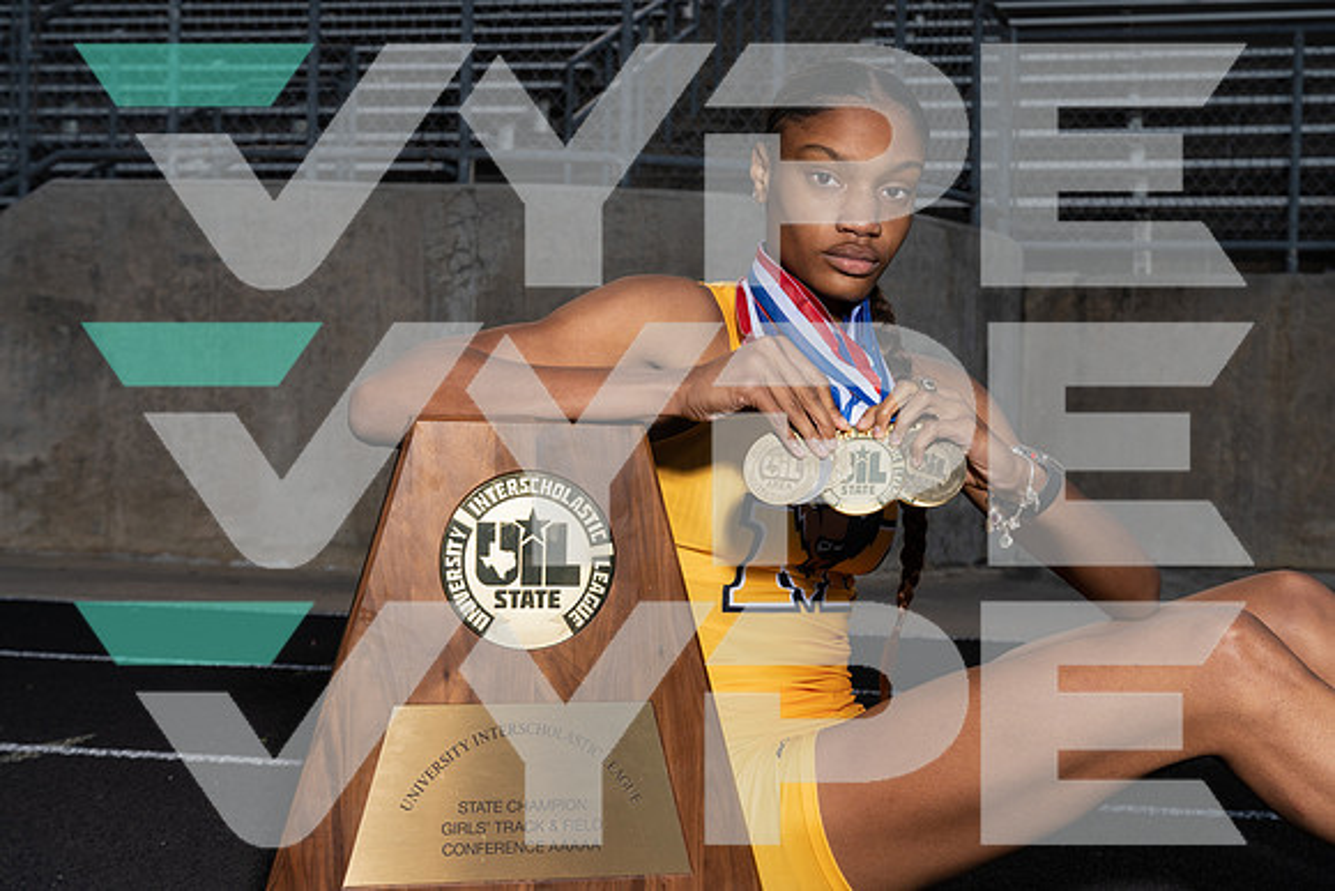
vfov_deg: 25.5
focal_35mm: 53
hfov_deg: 37.5
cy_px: 446
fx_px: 1966
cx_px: 668
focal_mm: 53
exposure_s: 1/250
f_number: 8
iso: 250
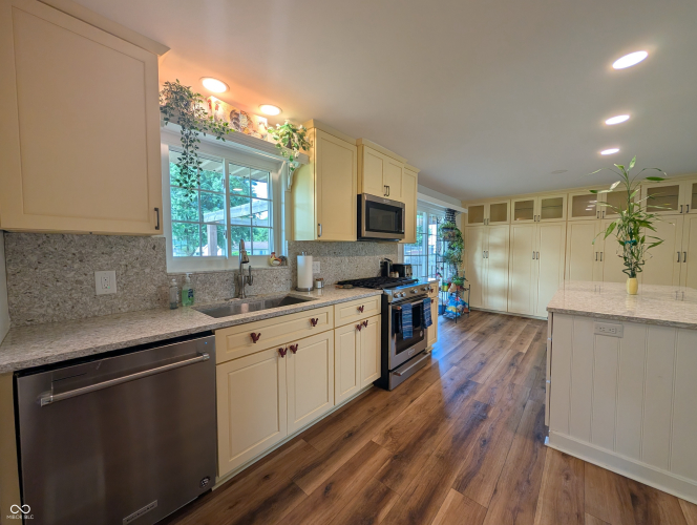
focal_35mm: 12
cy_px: 262
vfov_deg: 94.6
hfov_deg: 110.5
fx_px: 242
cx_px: 348
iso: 64
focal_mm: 2.02
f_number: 1.7
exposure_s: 1/120
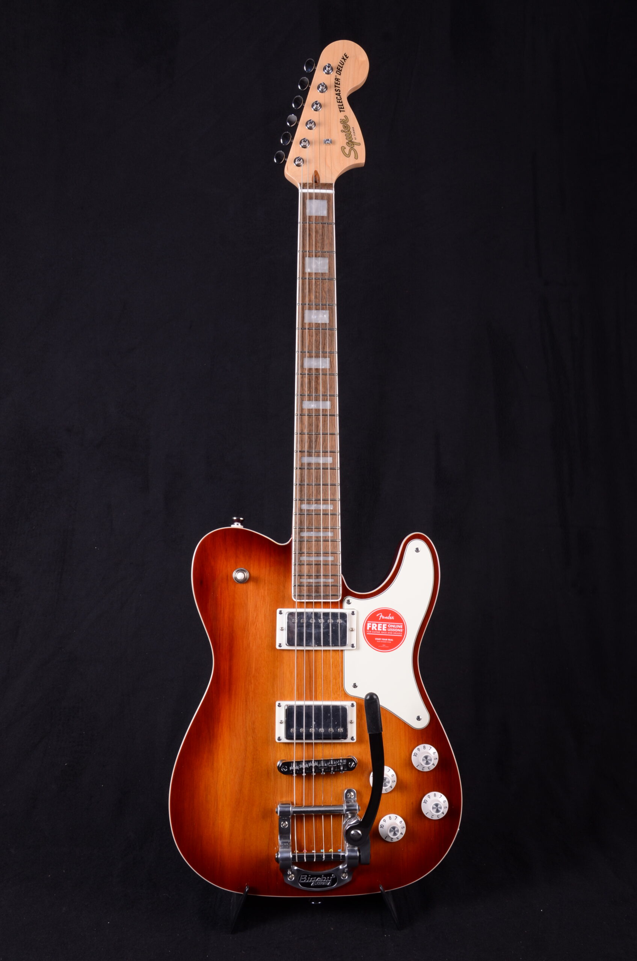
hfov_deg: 34.1
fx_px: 1040
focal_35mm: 39
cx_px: 318
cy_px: 480
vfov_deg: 49.6
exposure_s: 1/200
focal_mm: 26
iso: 200
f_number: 13
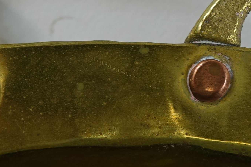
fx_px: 1032
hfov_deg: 13.8
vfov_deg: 9.2
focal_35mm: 148
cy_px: 7
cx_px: 72
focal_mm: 13.65
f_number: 2.8
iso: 100
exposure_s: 1/60
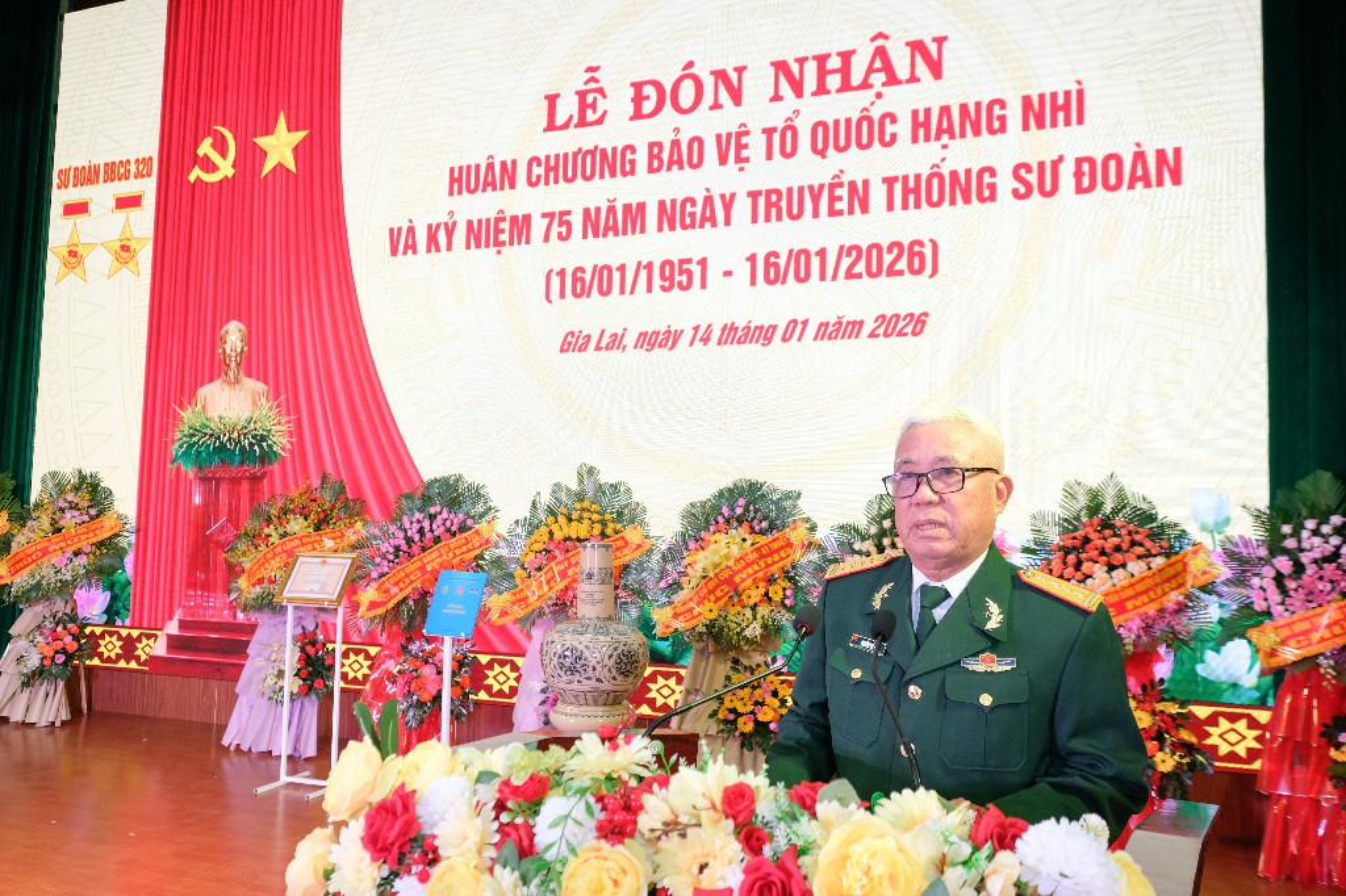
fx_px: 1009
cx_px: 673
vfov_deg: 47.9
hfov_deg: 67.4
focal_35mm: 27
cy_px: 448
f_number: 4.5
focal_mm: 18.2
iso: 1000
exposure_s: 1/100
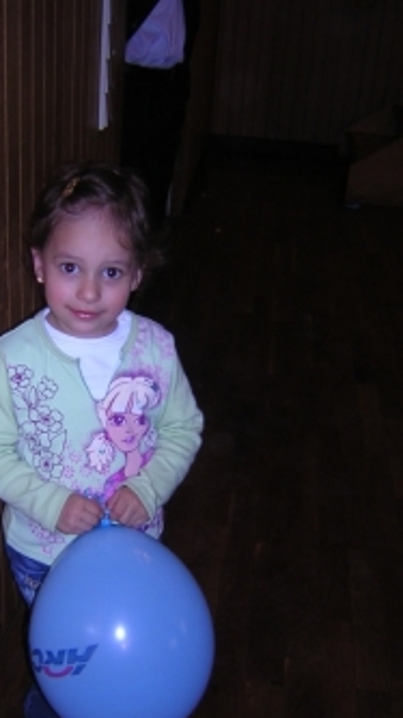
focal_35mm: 47
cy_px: 428
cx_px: 131
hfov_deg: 25.3
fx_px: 894
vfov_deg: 43.5
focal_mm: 4.7
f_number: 2.6
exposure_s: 1/60.1
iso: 100
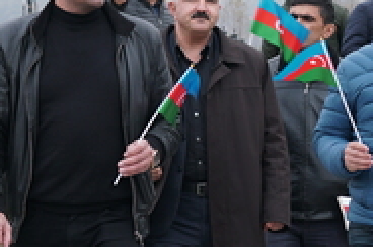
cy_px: 141
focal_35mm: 196
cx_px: 414
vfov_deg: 7.0
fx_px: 2027
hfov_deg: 10.4
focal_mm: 30
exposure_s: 1/200
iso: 100
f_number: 4
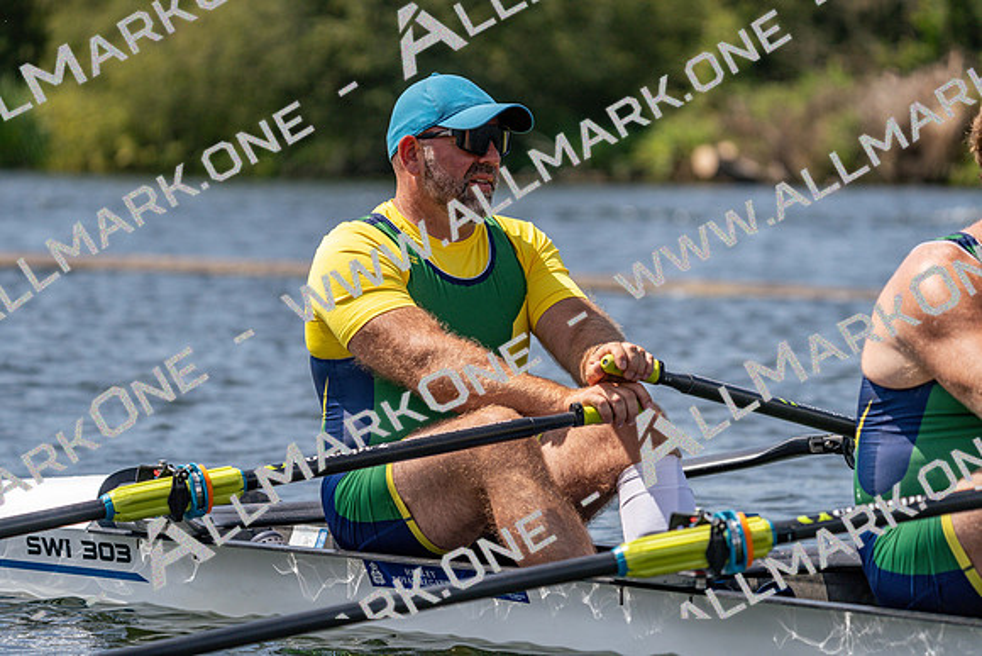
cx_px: 491
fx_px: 6575
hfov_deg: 8.5
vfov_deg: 5.7
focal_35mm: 241
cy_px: 328
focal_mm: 241
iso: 250
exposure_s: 1/2000
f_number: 5.6
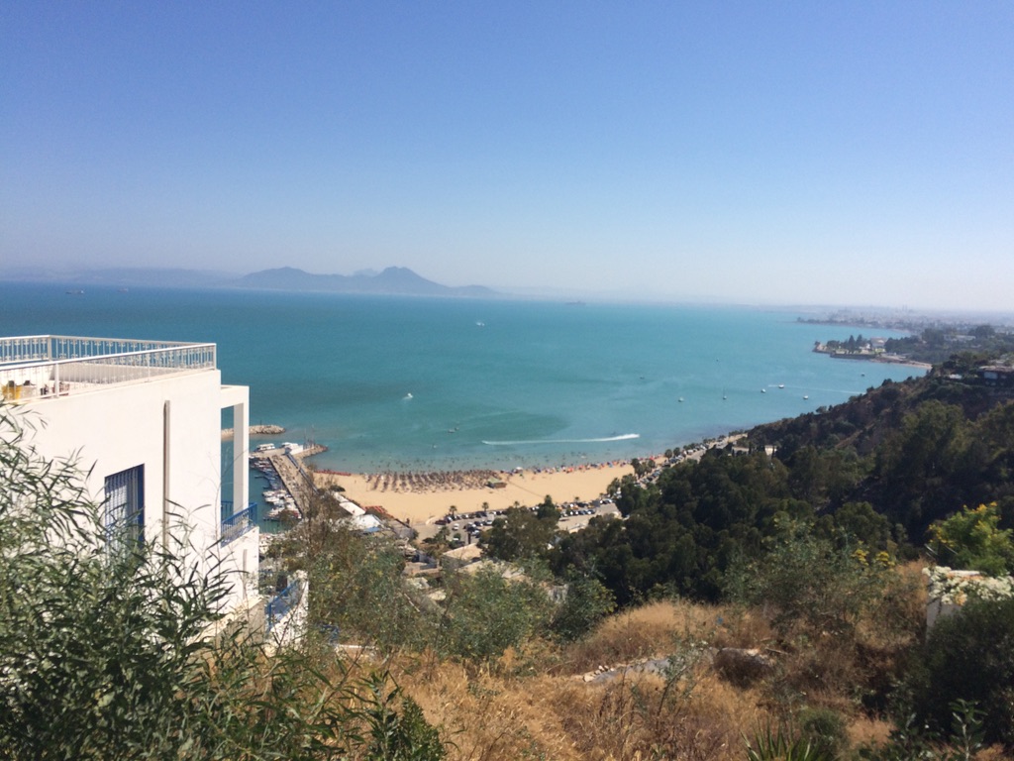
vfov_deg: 48.2
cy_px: 380
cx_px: 507
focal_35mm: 29
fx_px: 849
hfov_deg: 61.7
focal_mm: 4.15
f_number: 2.2
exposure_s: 1/3731
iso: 32
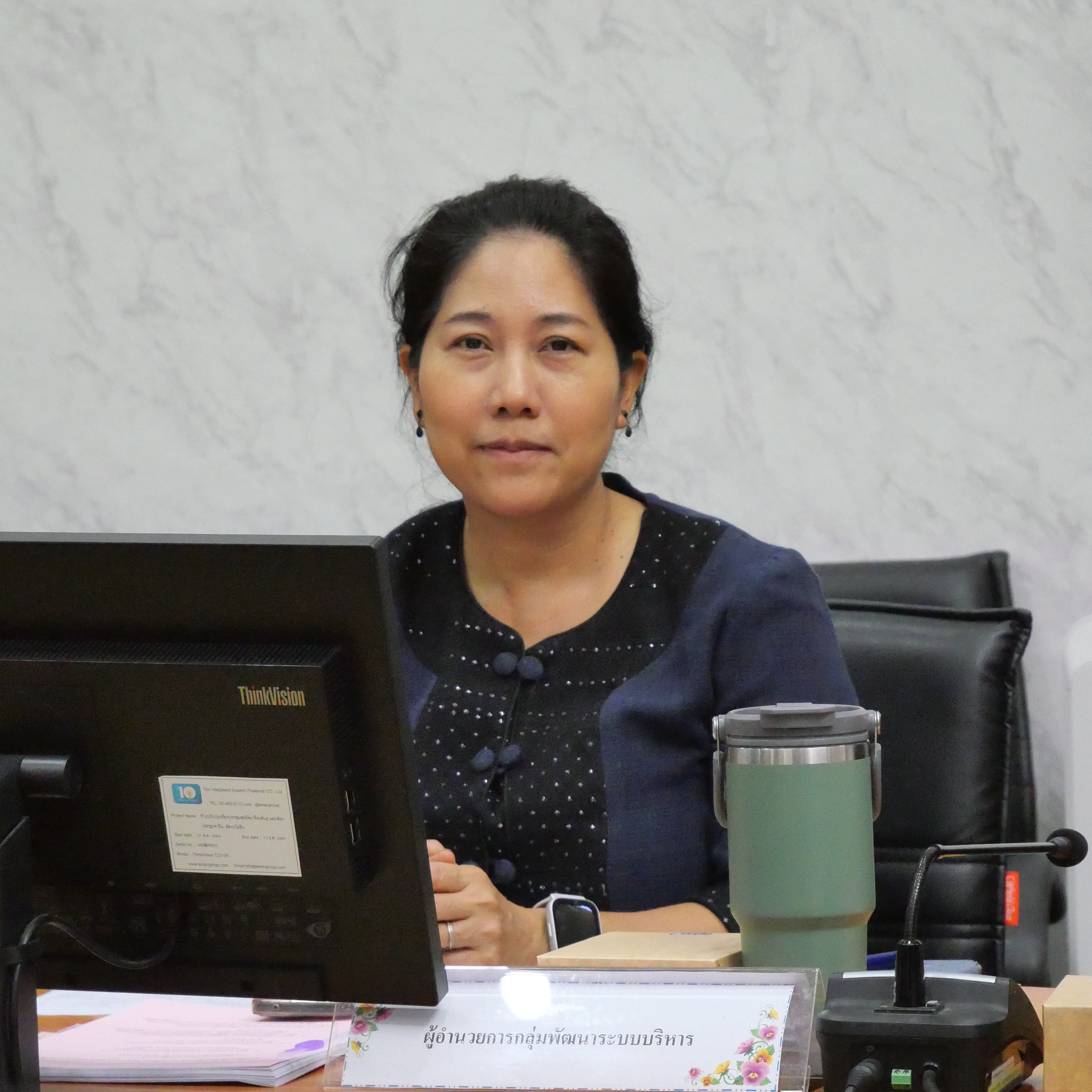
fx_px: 5639
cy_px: 546
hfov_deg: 11.1
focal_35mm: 158
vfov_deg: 11.1
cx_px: 493
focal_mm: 60
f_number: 5.6
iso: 6400
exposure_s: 1/125
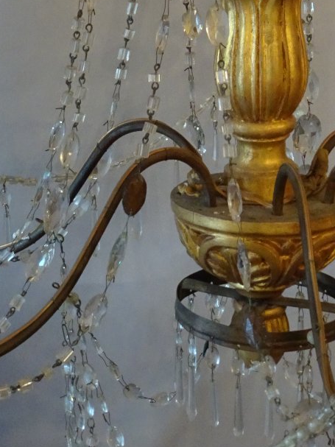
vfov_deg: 11.3
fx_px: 2246
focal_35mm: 174
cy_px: 20
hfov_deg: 8.5
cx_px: 267
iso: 800
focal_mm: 14.99
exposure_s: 1/20
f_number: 5
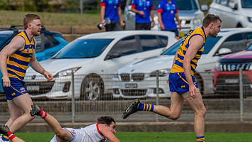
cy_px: 118
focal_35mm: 682
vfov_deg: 1.8
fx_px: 4556
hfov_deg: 3.2
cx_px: 203
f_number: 7.1
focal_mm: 360
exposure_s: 1/1600
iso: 800
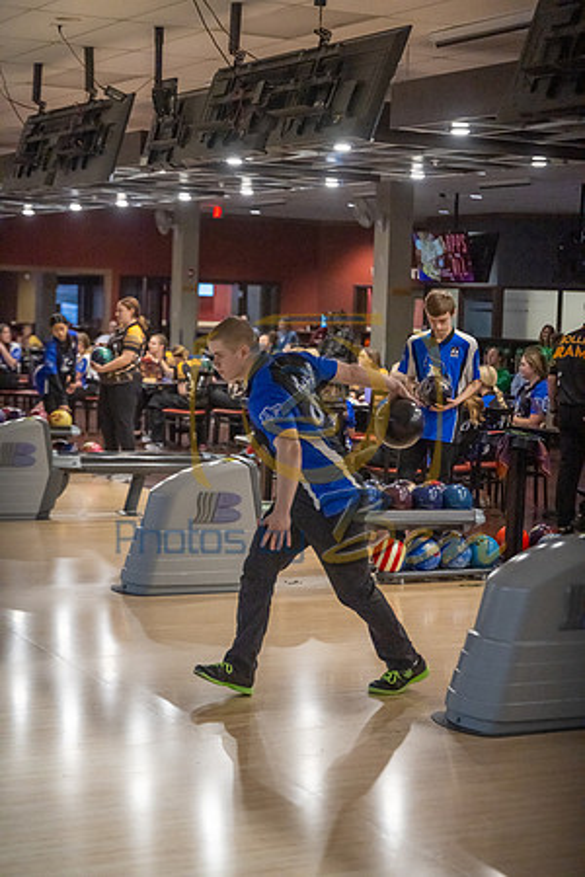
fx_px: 1706
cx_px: 292
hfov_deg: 19.5
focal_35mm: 70
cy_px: 438
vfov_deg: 28.8
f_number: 2.8
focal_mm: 70
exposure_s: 1/1000
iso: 4000
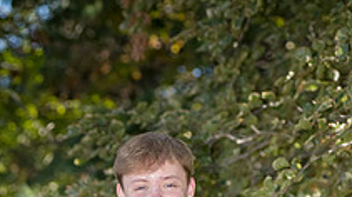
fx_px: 2190
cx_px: 187
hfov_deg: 9.2
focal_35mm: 235
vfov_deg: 5.1
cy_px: 346
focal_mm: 105
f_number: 4.5
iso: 800
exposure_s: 1/800
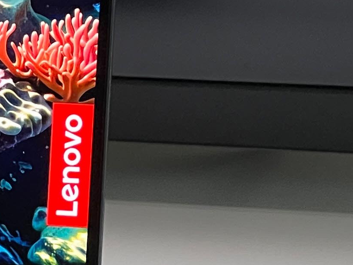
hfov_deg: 5.1
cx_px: -418
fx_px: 3864
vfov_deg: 3.9
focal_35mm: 379
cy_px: 175
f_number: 2.8
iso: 200
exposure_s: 1/95
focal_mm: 9
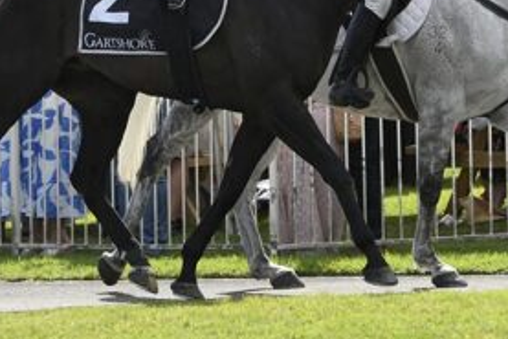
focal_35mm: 342
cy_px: 0
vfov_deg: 4.0
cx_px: 247
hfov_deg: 6.0
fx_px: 4828
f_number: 4
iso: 125
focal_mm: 110
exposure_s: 1/800
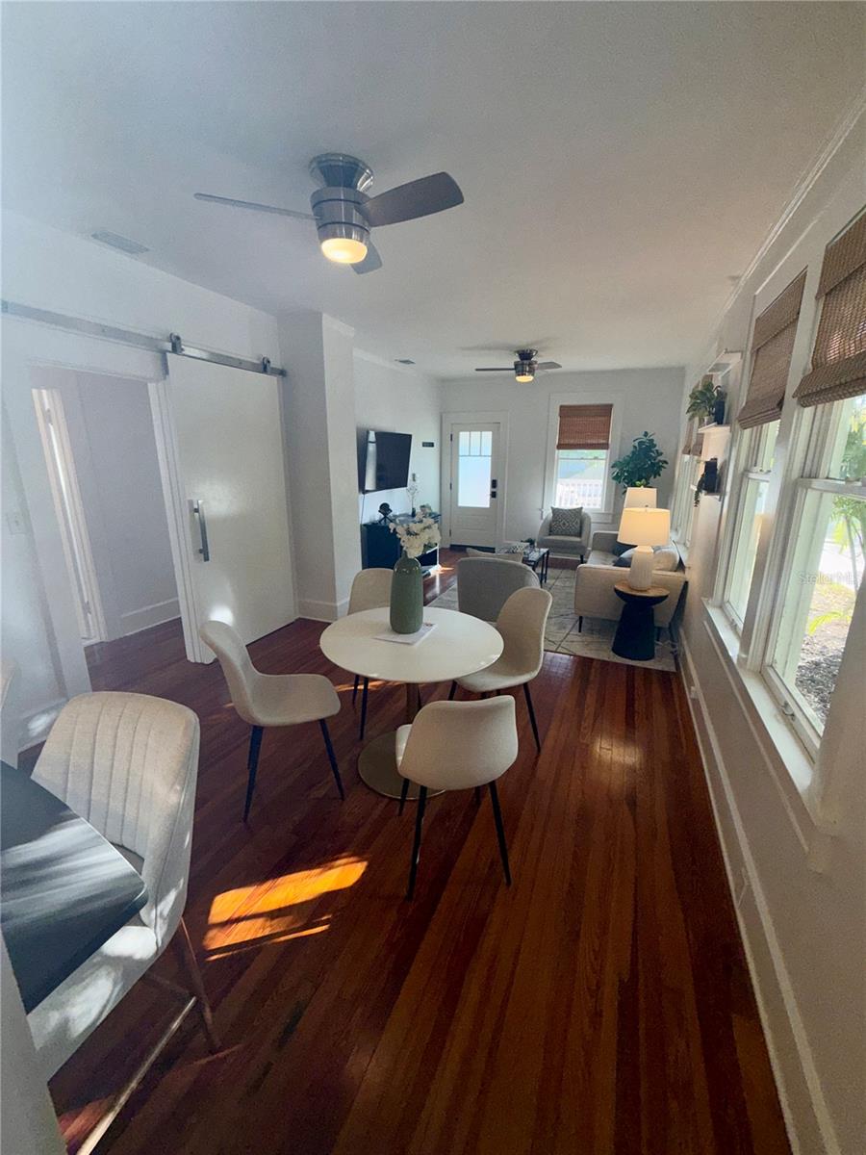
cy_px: 578
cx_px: 433
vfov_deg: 102.1
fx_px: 467
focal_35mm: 14
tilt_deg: -13.0
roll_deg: -0.2
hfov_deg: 85.7
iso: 50
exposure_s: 1/122
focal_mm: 2.22
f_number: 2.2
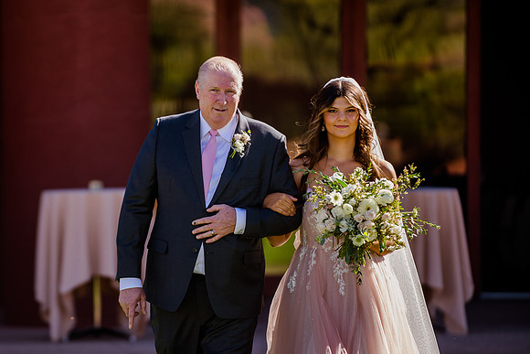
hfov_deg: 7.1
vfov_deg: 4.7
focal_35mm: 291
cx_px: 173
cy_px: 148
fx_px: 4290
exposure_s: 1/800
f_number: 2.8
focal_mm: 200
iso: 200
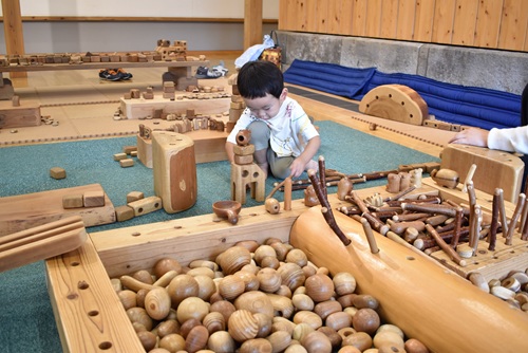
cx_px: 264
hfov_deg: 55.1
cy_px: 176
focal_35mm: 34
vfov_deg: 38.4
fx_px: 506
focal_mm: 23
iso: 640
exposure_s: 1/30
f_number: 4
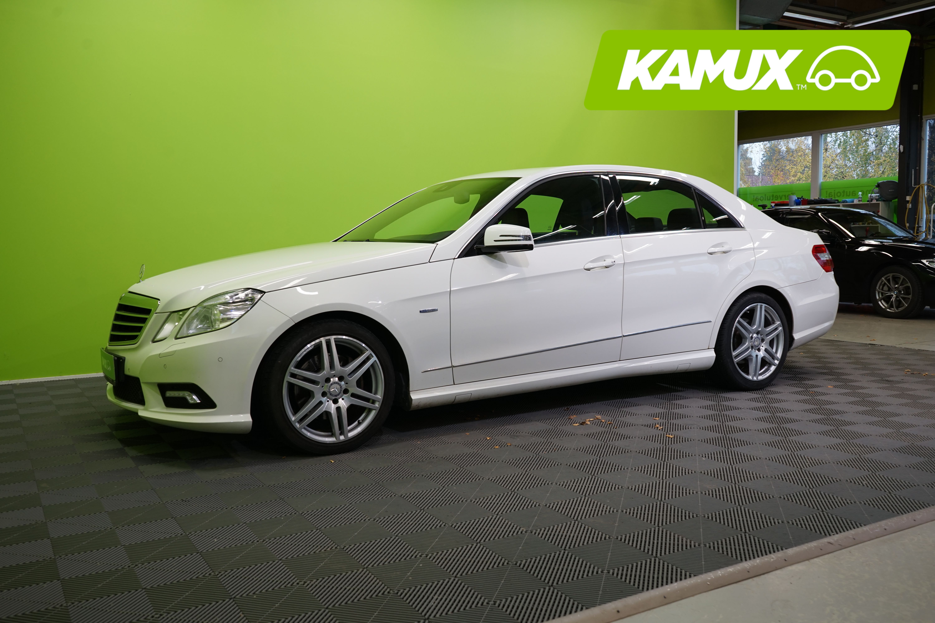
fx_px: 805
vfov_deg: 42.3
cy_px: 312
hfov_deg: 60.3
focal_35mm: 31
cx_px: 468
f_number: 6.3
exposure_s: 1/40
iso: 500
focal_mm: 31
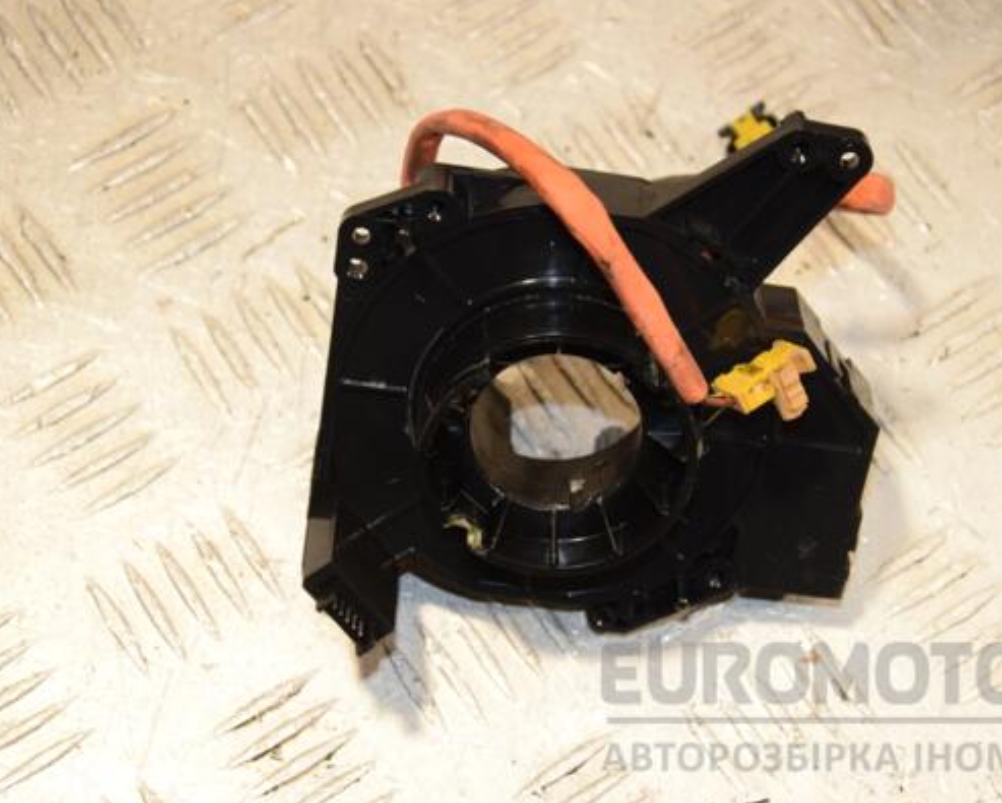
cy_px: 403
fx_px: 2641
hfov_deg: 21.5
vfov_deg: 17.3
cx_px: 563
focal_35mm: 89
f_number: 6.3
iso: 800
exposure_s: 1/200
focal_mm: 52
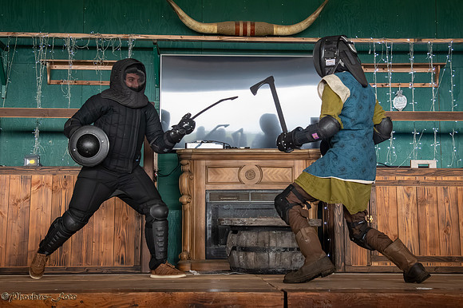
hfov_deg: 31.2
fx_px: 829
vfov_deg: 21.0
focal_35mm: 64
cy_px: 127
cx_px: 245
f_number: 5.6
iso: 8000
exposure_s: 1/320
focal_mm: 46
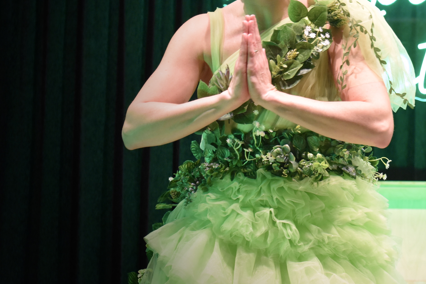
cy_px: 68
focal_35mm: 228
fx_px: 2698
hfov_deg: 9.0
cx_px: 411
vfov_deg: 6.0
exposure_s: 1/60
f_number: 4.8
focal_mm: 78
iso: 2000
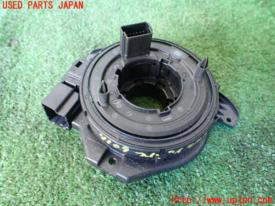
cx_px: 138
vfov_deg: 46.8
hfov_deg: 60.0
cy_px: 103
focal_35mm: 30
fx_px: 238
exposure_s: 1/30
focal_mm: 5.4
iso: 800
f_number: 2.3
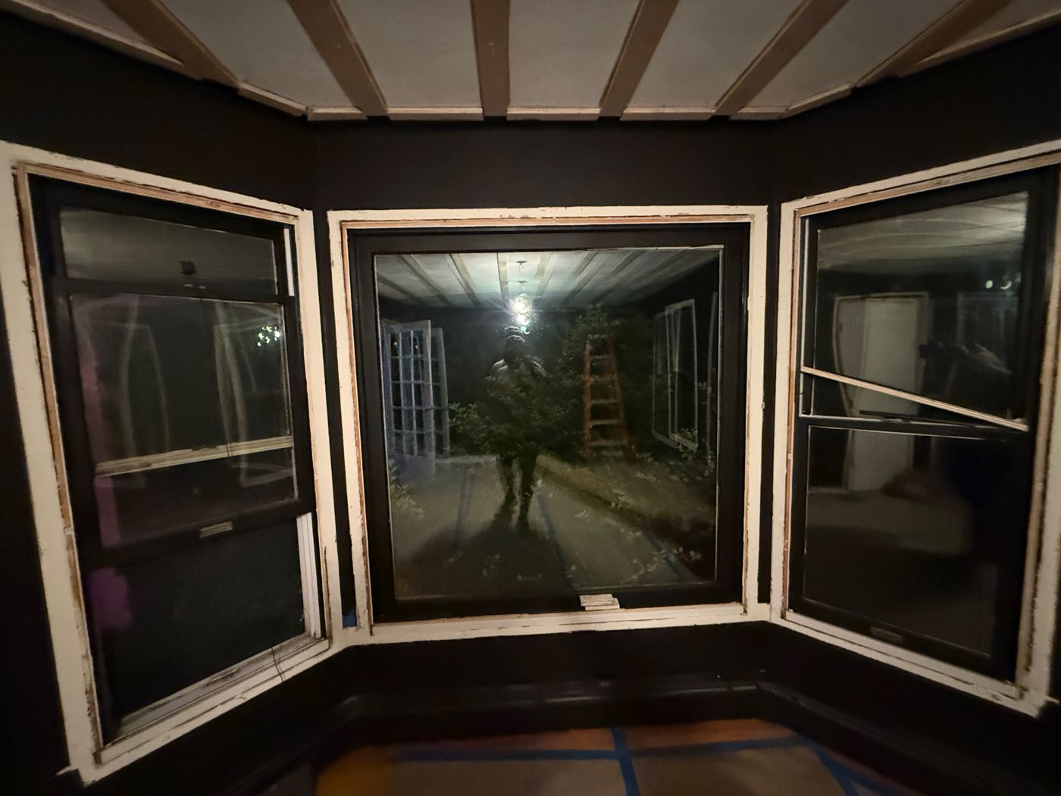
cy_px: 398
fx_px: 429
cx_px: 530
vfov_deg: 85.7
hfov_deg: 102.1
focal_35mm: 14
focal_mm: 2.22
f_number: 2.2
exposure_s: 1/30
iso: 1600
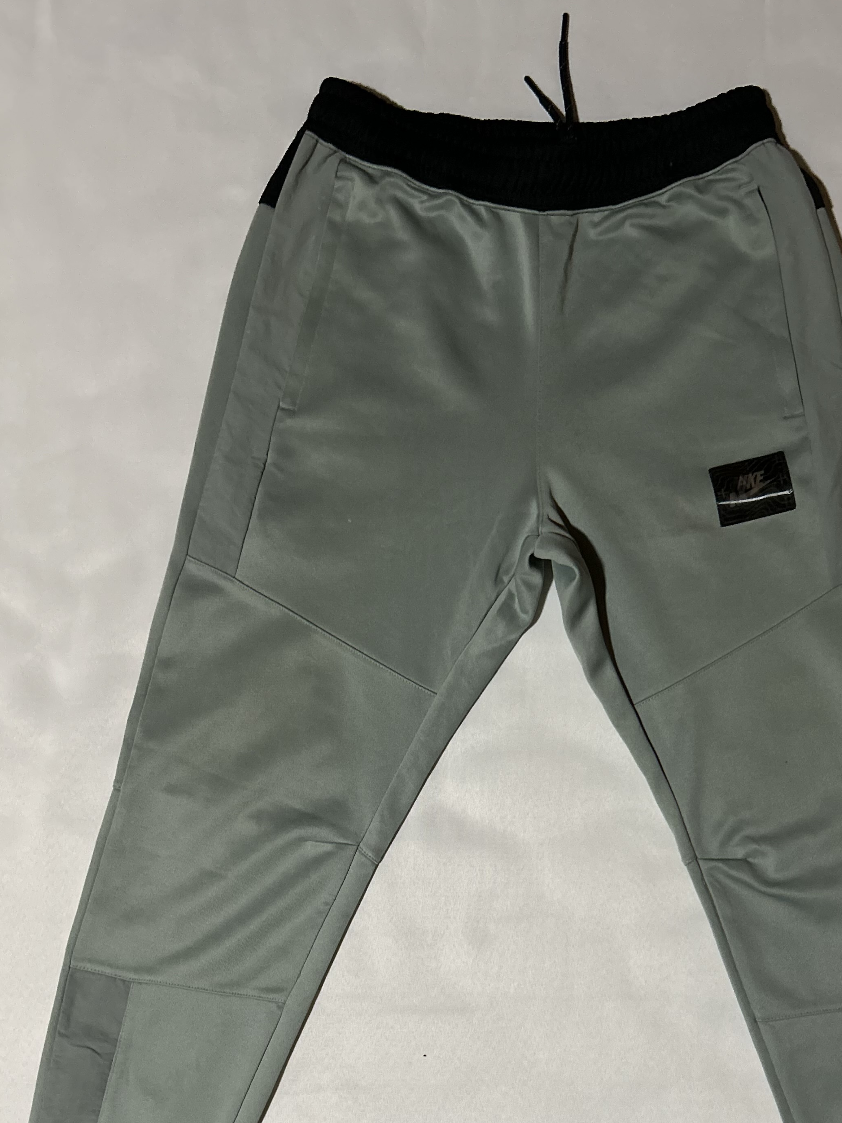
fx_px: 1233
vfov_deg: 47.8
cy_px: 789
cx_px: 502
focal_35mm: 38
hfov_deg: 37.6
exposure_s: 1/54
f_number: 1.5
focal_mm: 5.7
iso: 500
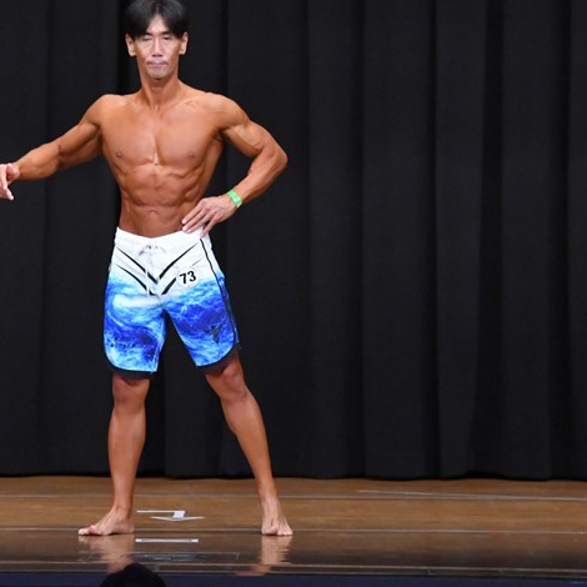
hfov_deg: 5.8
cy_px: 267
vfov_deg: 5.8
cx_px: 148
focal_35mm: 304
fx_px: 5832
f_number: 5.6
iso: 8000
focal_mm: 145
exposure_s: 1/400
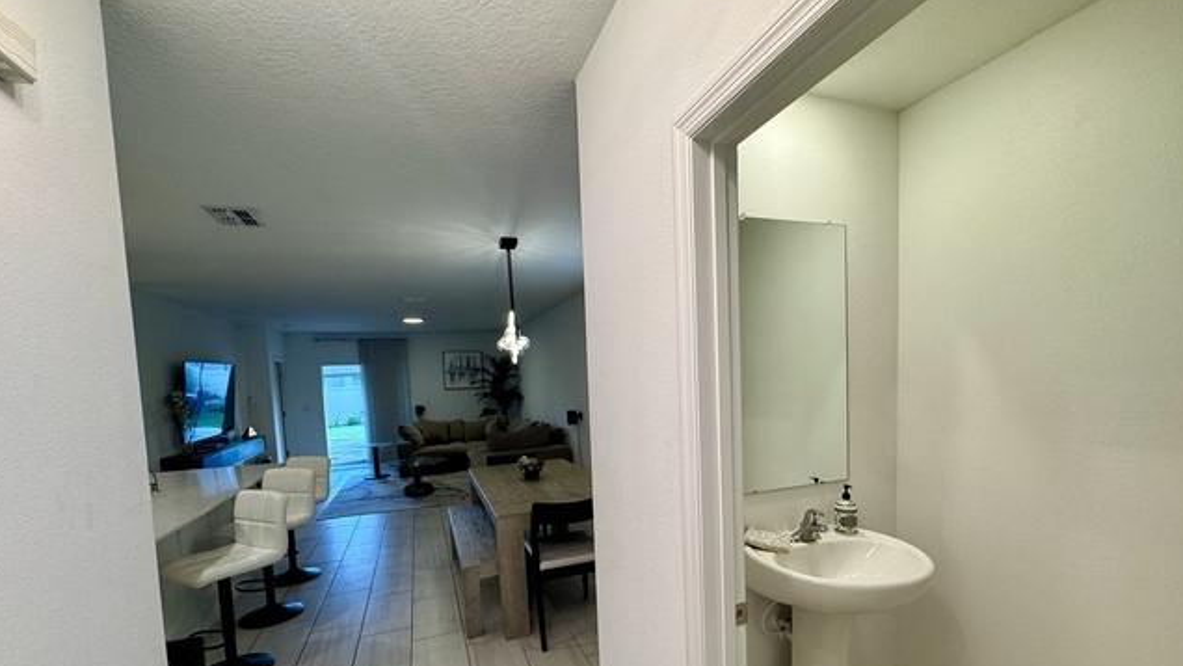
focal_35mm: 16
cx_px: 609
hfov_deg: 99.3
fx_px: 502
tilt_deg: -4.9
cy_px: 415
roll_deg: +2.1
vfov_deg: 66.1
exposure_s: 1/120
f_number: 2.2
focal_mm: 2.22
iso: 125
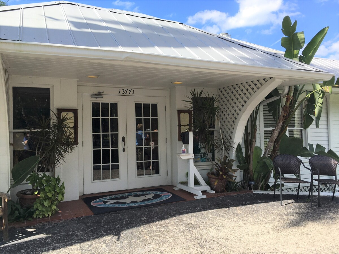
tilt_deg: +0.6
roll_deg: +1.7
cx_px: 170
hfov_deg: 61.7
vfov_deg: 48.2
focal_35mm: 29
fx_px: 284
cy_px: 127
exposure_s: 1/927
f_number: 2.2
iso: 25
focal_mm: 4.15
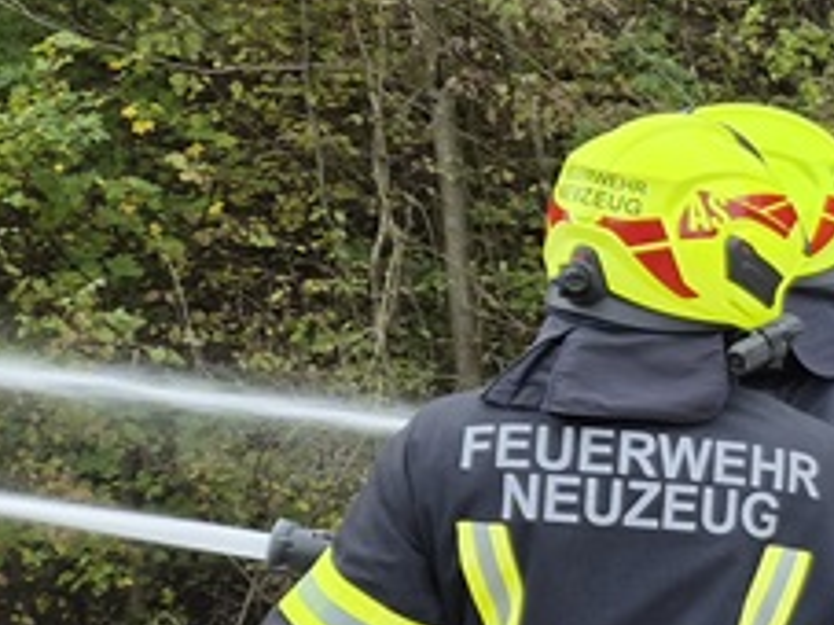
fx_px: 1950
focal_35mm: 81
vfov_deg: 17.9
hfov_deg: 19.1
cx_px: 1444
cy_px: 577
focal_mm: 5.4
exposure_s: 1/359
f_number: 1.8
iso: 40
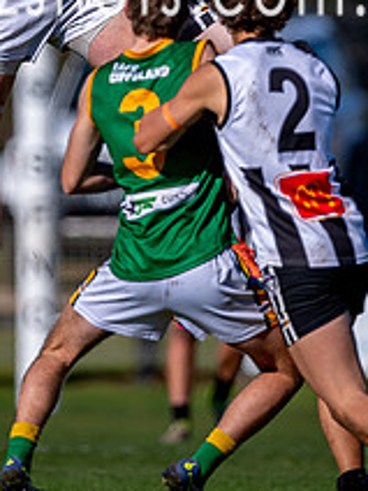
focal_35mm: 1720
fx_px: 24380
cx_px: 178
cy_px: -61
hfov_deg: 0.9
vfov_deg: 1.2
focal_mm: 500
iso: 100
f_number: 4
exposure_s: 1/1600
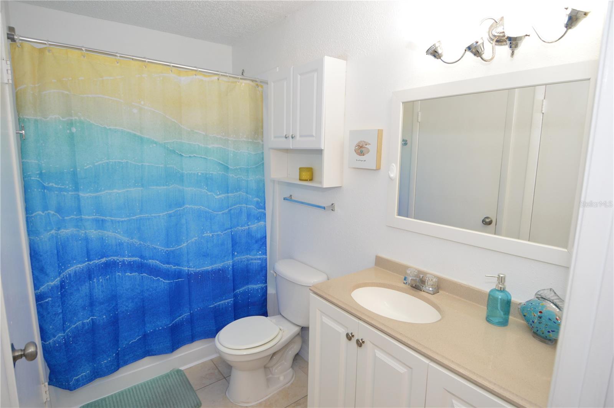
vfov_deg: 67.3
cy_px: 204
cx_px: 307
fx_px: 307
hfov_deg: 90.1
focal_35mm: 18
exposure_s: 1/80
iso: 400
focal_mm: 12
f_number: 4.5
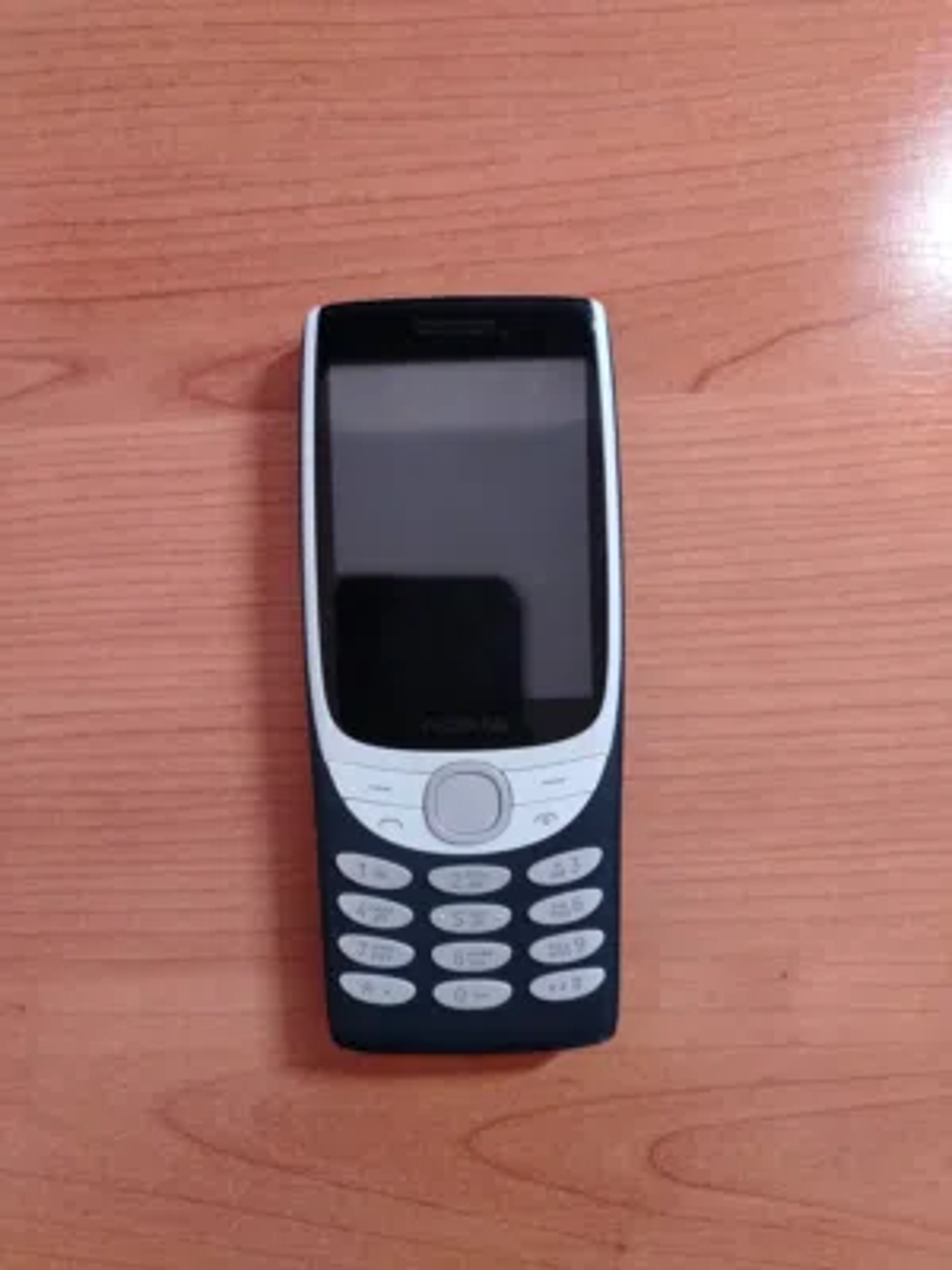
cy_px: 635
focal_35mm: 24
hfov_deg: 56.8
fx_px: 880
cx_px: 476
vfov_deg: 71.6
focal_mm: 5.25
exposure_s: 1/33.3
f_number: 1.75
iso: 828
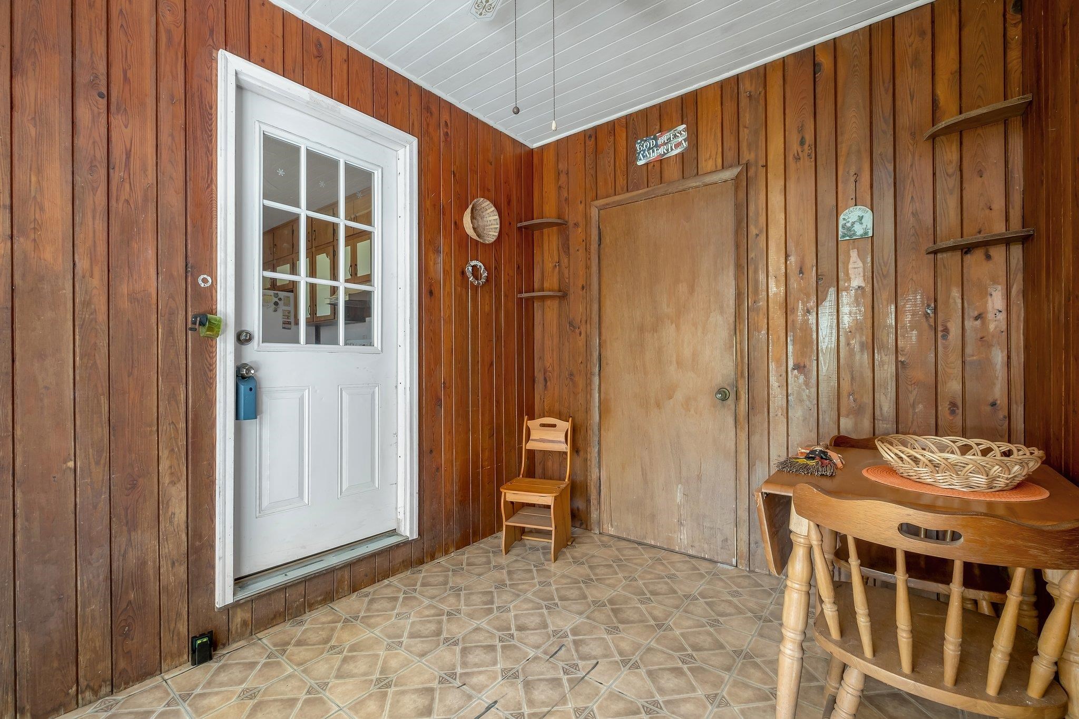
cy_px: 360
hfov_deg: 100.4
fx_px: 450
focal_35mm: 15
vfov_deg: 77.3
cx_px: 540
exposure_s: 1/3
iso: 250
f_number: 8
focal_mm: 10
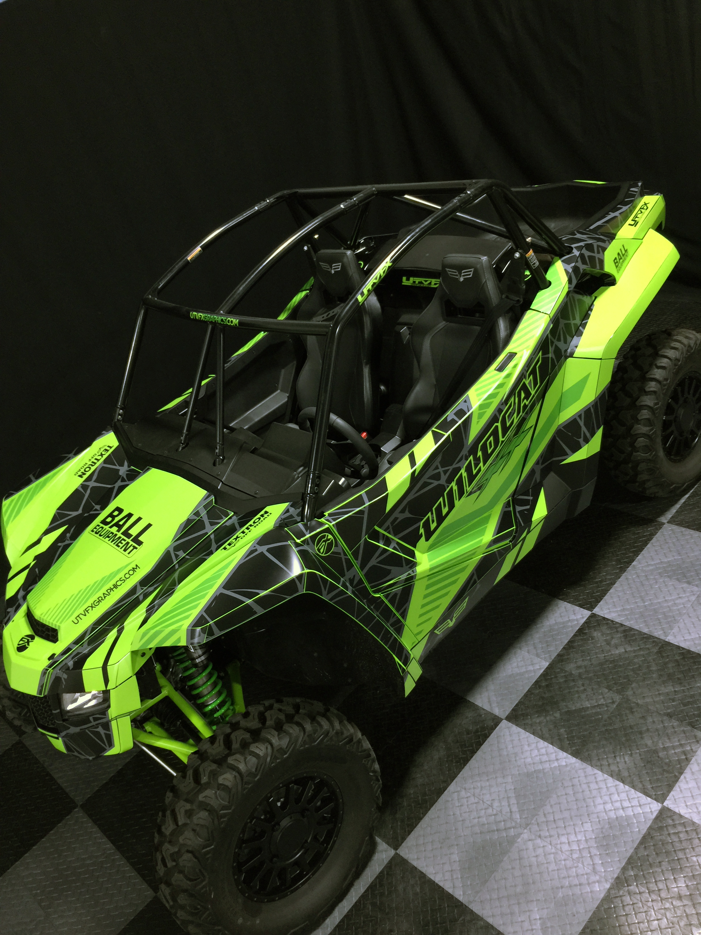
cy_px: 468
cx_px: 350
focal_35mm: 29
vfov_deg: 61.7
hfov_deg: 48.2
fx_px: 783
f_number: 2.2
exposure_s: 1/15
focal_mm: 4.15
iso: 80
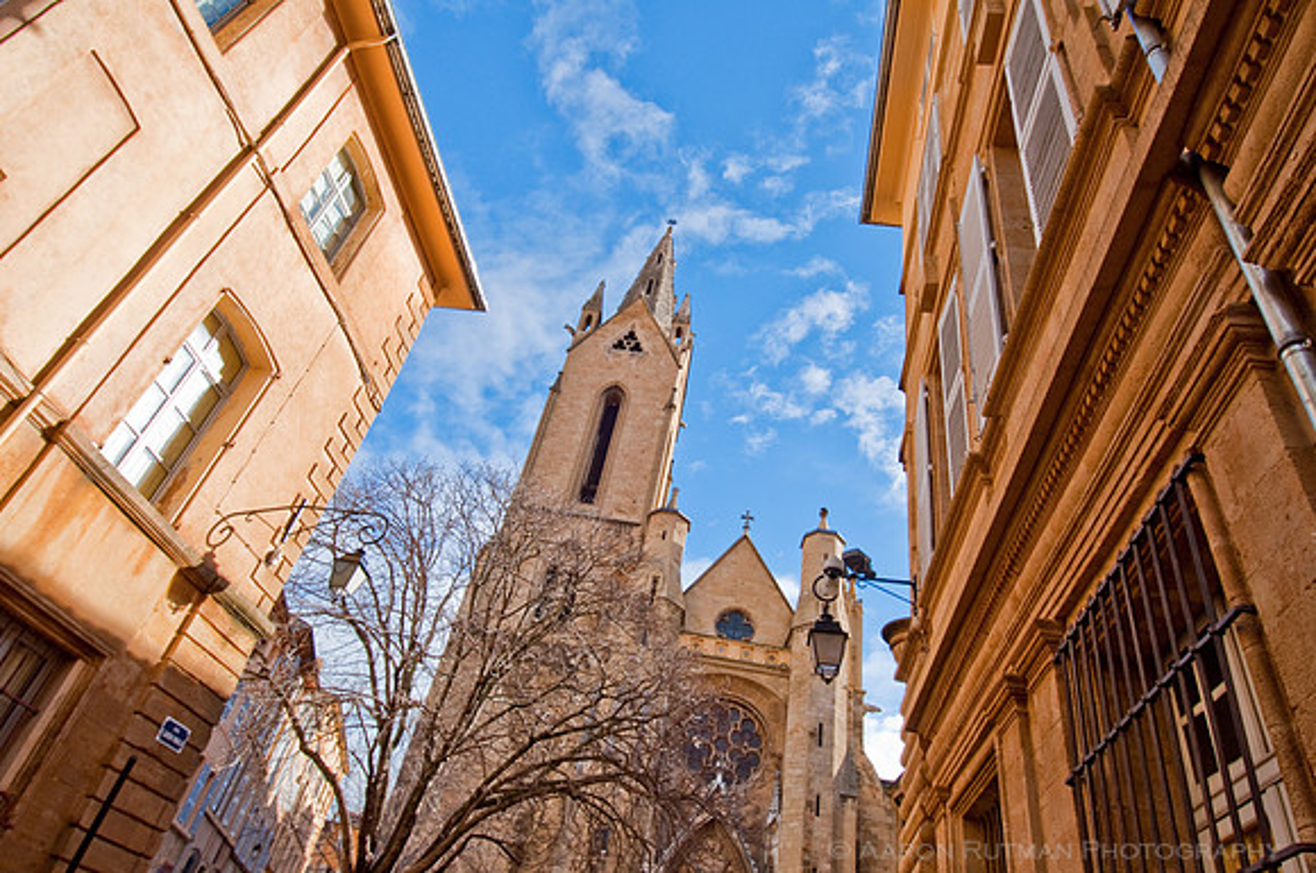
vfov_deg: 59.3
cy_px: 436
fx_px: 767
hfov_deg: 81.3
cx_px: 658
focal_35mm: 21
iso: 200
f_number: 9
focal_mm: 14
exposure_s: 1/320
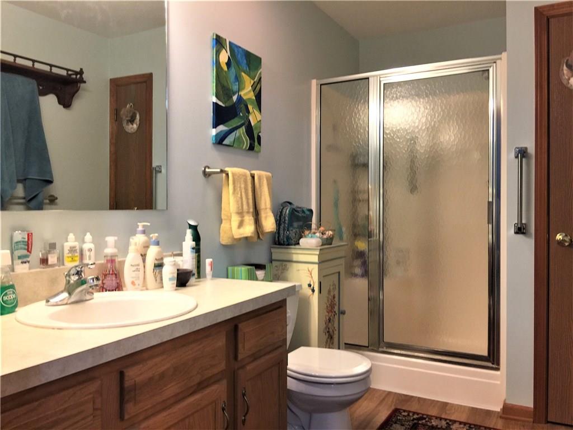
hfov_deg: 61.7
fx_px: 480
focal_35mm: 29
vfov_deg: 48.2
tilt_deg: -2.7
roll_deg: -0.2
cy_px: 215
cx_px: 286
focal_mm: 4.15
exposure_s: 1/15
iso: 64
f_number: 2.2
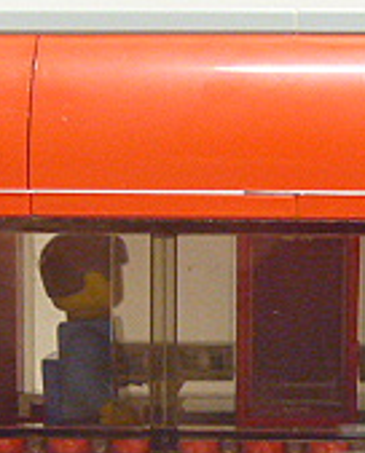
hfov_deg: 12.0
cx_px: 295
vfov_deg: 14.8
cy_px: 354
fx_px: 1736
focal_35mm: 129
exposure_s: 1/4
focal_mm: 6.3
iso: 400
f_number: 3.5
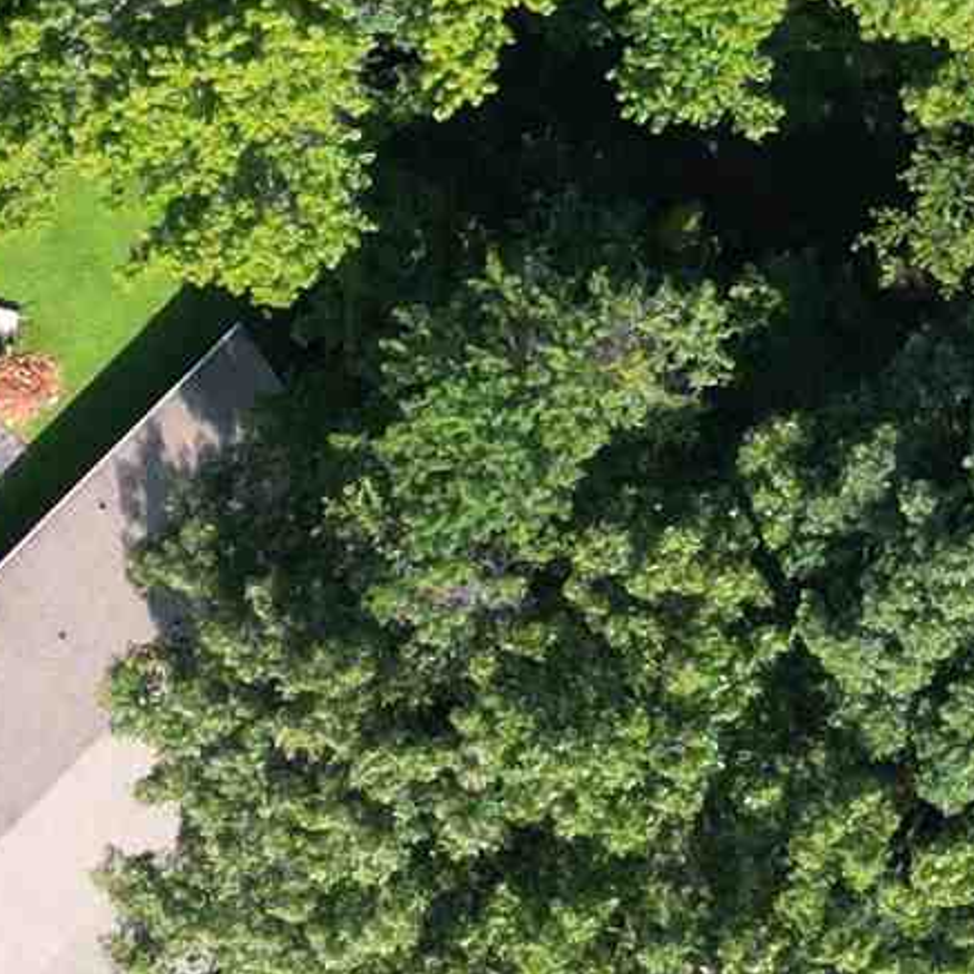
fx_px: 4743
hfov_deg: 11.2
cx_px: 1502
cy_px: -555
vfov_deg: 11.2
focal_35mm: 149
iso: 120
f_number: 1.7
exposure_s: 1/1250
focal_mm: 6.72
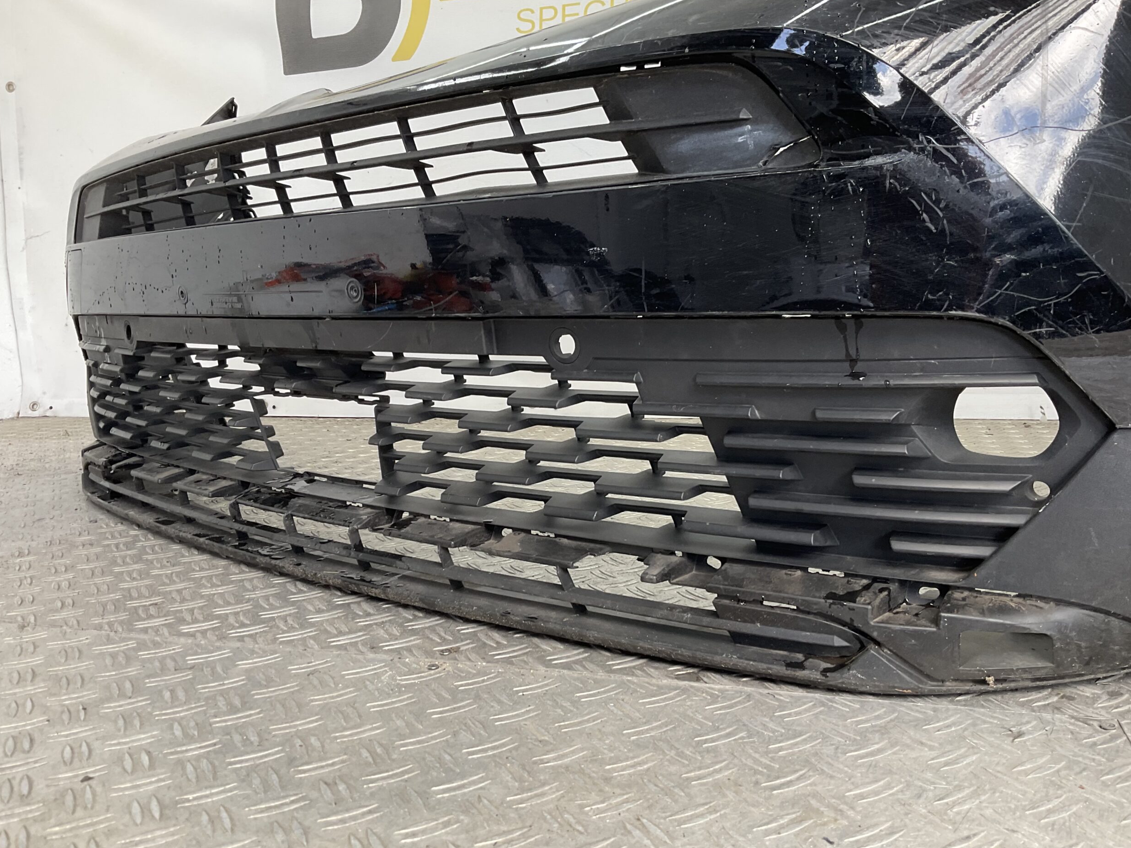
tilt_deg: -10.1
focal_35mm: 30
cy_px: 435
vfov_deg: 46.8
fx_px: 980
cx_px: 567
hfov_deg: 60.0
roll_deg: +1.0
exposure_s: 1/100
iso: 25
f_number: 1.8
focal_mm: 3
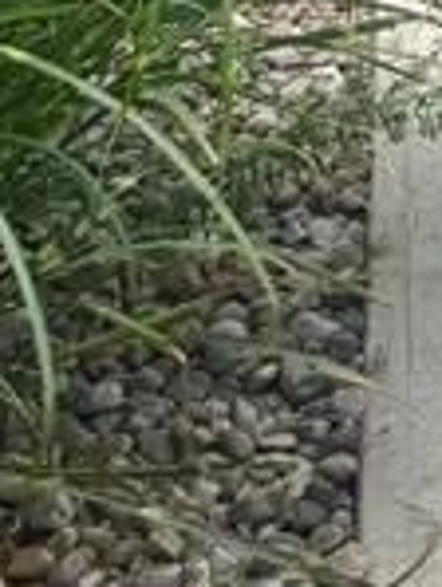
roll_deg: +0.2
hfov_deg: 7.6
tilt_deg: +0.4
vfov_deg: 10.2
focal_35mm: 165
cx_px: 1436
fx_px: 2805
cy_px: -890
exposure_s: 1/1215
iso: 80
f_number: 1.78
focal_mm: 6.76
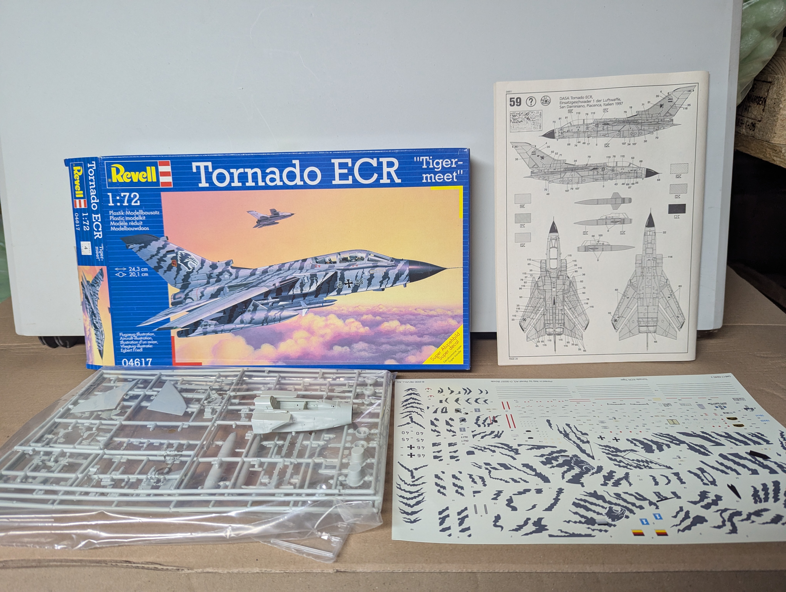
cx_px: 393
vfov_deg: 56.9
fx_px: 546
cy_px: 296
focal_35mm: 24
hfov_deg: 71.5
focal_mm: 6.81
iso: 361
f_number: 1.85
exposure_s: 1/74.5
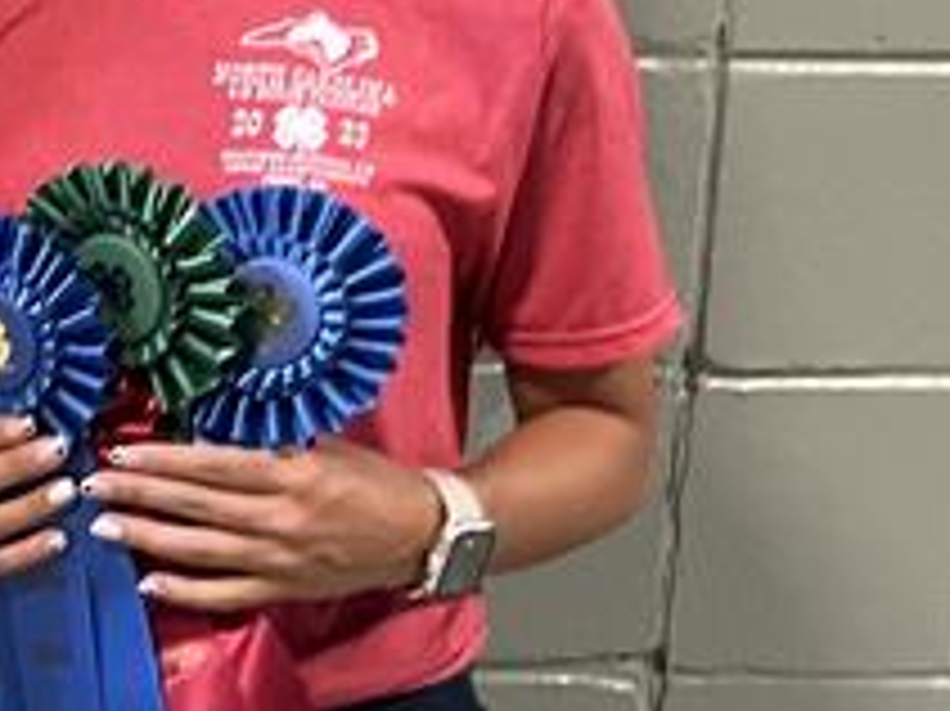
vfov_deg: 12.8
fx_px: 3154
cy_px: 171
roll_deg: -1.8
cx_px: -898
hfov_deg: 14.5
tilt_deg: -7.6
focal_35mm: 115
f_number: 1.6
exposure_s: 1/30
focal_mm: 5.1
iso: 500
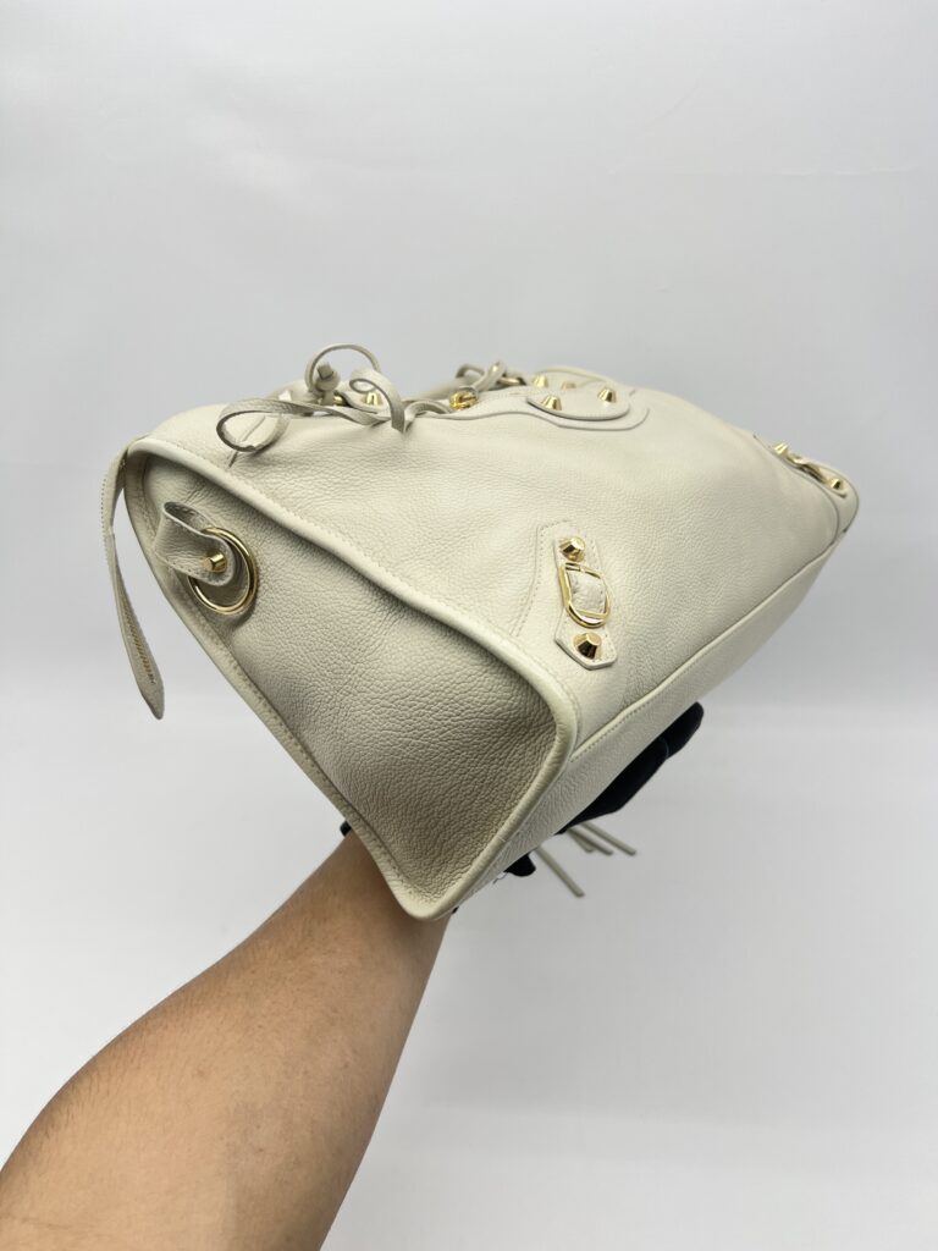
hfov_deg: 53.1
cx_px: 469
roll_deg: +0.2
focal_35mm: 26
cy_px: 626
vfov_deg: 67.3
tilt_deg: -27.1
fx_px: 939
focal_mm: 5.7
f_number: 1.5
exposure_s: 1/164
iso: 40
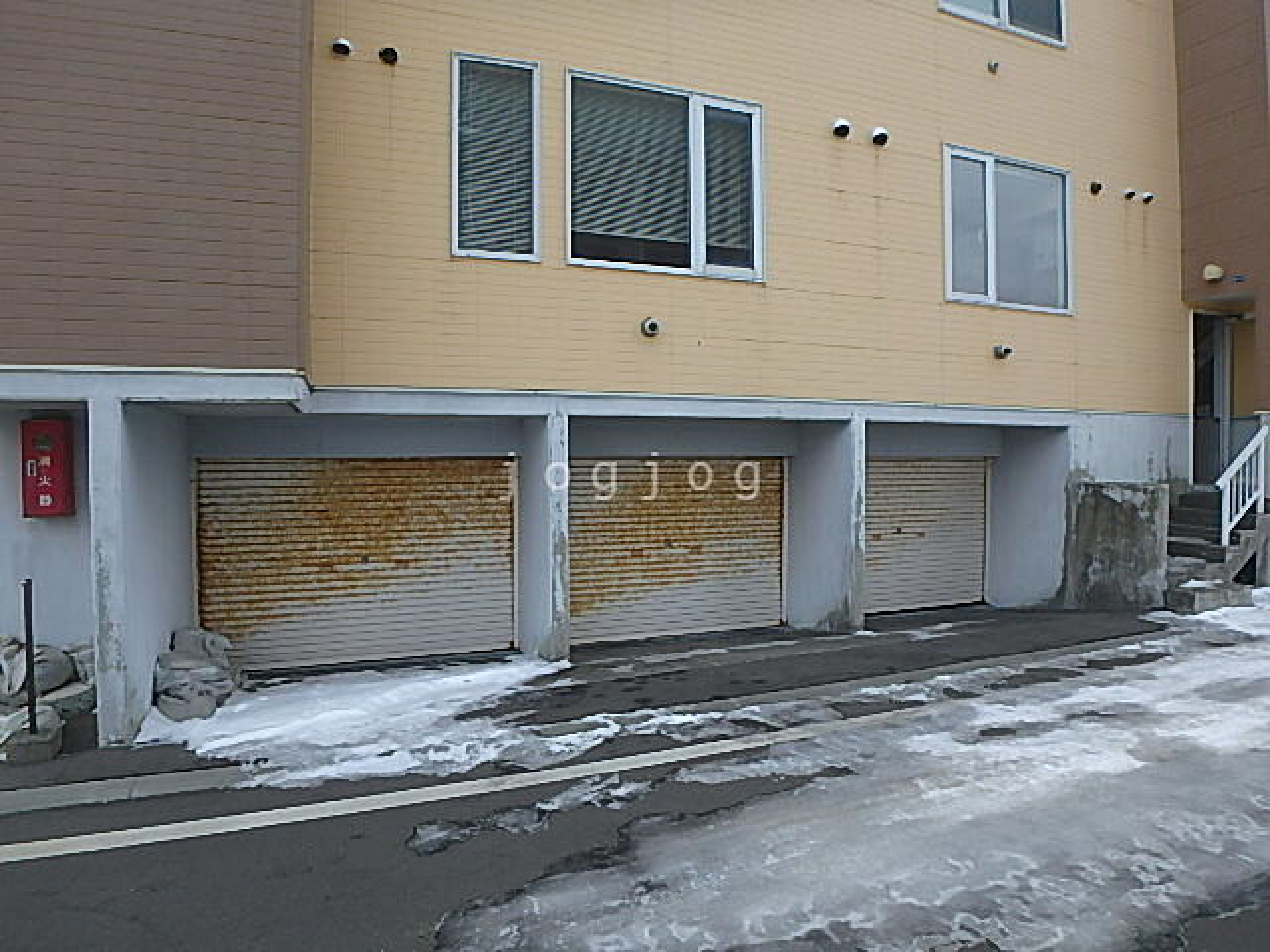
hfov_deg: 79.0
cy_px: 476
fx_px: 770
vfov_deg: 63.4
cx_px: 635
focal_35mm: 21
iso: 125
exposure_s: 1/250
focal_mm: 3.7
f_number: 3.5
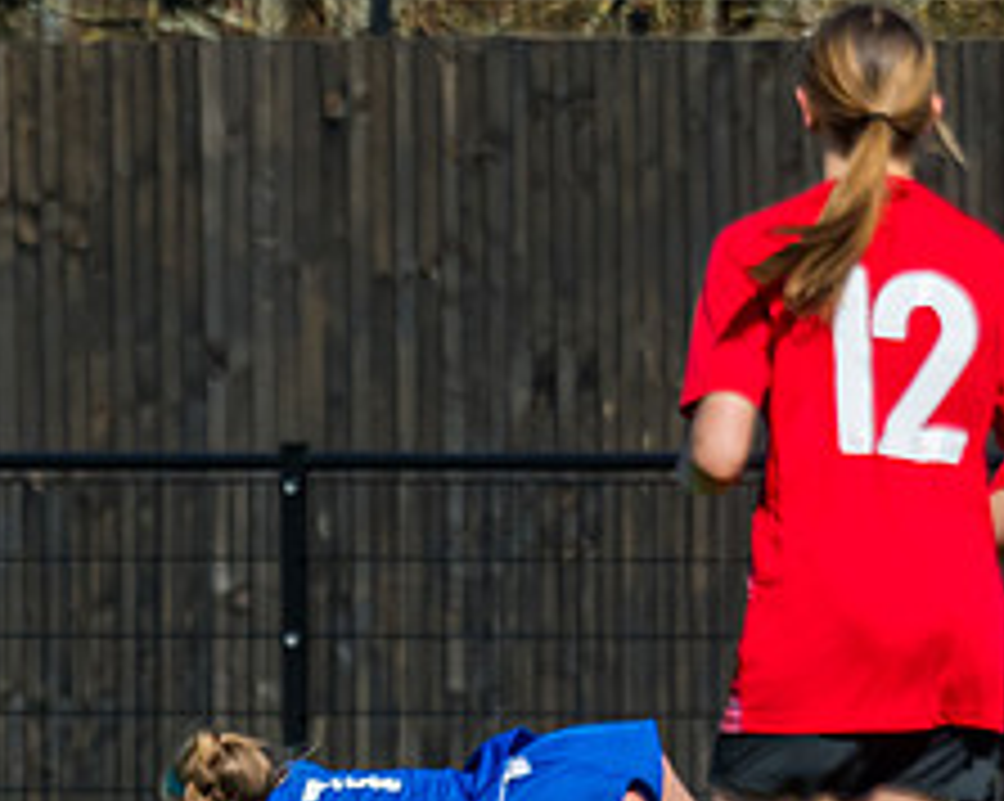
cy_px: 396
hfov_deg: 2.2
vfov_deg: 1.7
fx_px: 26423
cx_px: 366
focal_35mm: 890
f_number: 4
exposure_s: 1/5000
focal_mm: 200
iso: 400
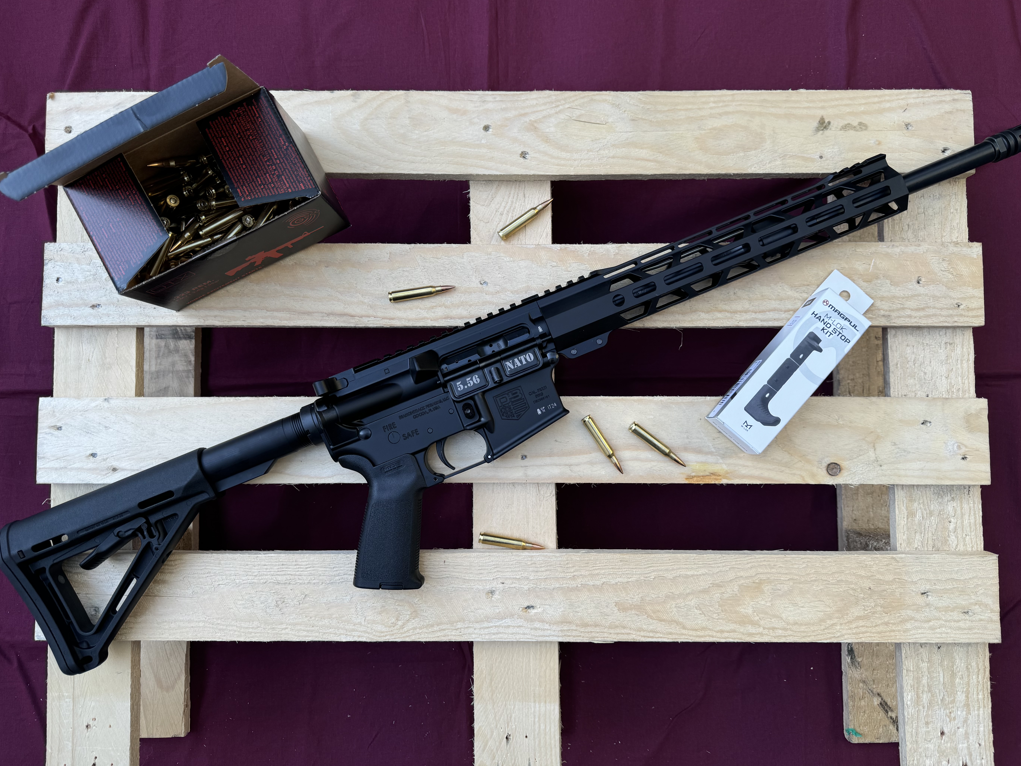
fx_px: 737
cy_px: 370
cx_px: 529
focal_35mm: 25
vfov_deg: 54.9
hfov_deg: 69.4
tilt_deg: -84.9
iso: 80
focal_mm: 6.76
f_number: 1.78
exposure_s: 1/360
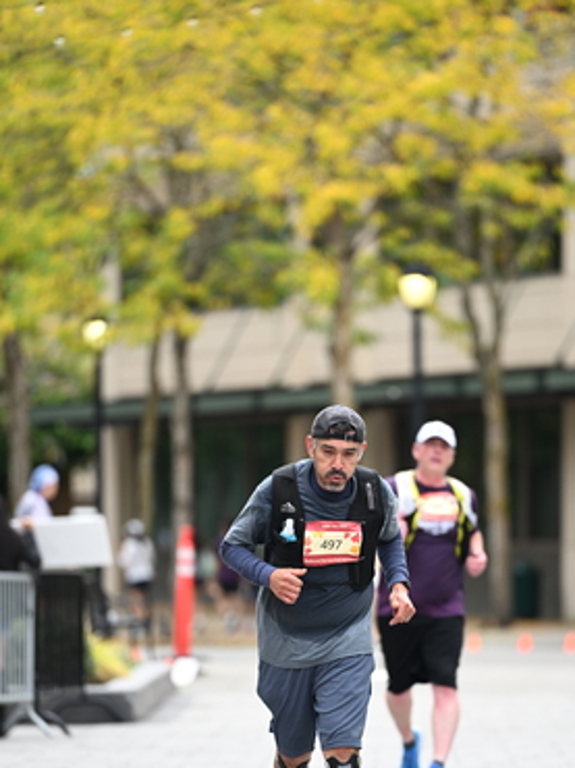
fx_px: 6342
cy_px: 533
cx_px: 337
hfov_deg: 5.2
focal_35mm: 286
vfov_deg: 6.9
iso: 640
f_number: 2.8
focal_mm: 200
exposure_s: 1/1600
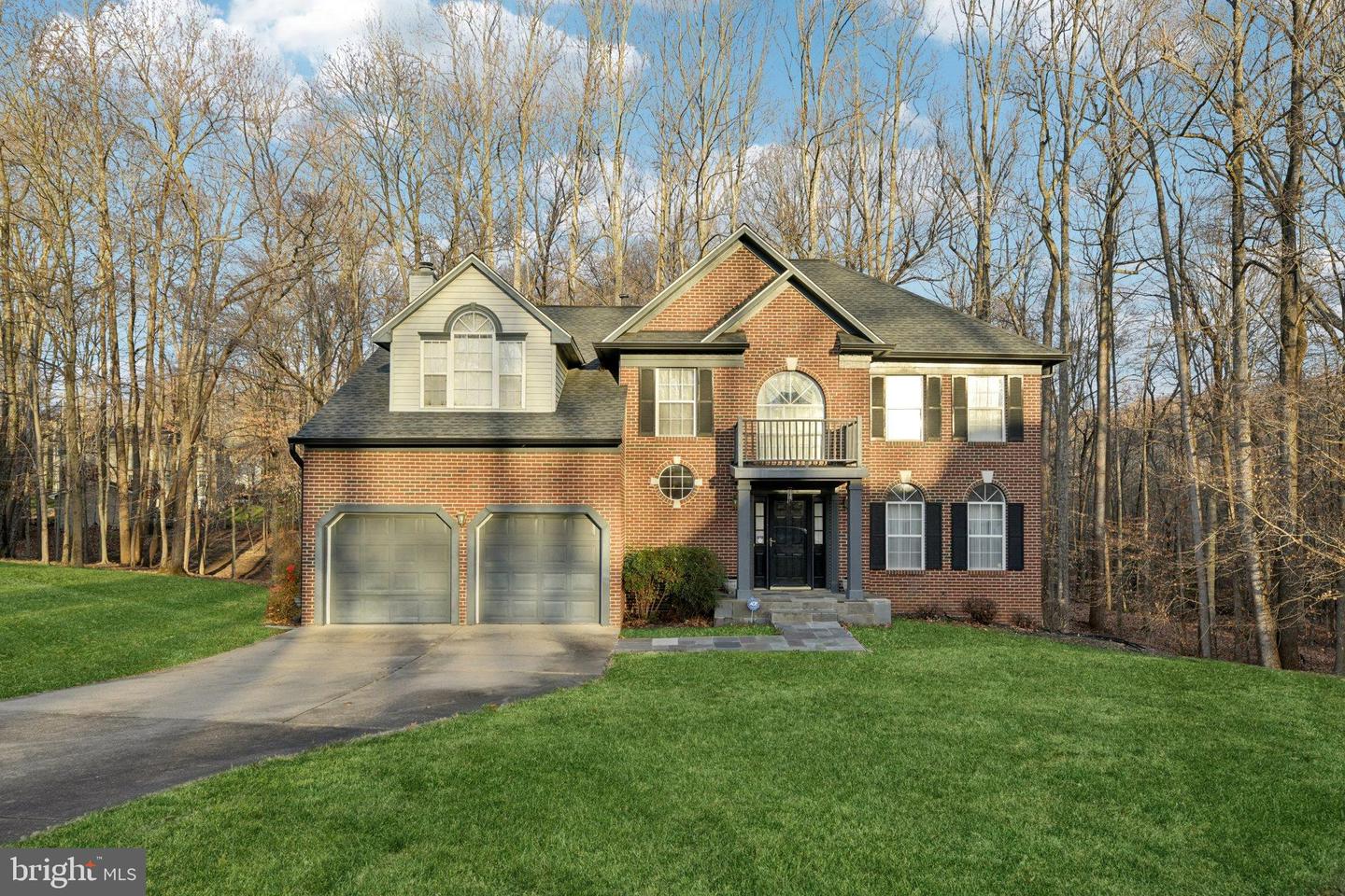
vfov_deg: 57.2
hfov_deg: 78.6
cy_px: 448
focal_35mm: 22
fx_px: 822
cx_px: 672
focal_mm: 22
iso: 100
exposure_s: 1/100
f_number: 8
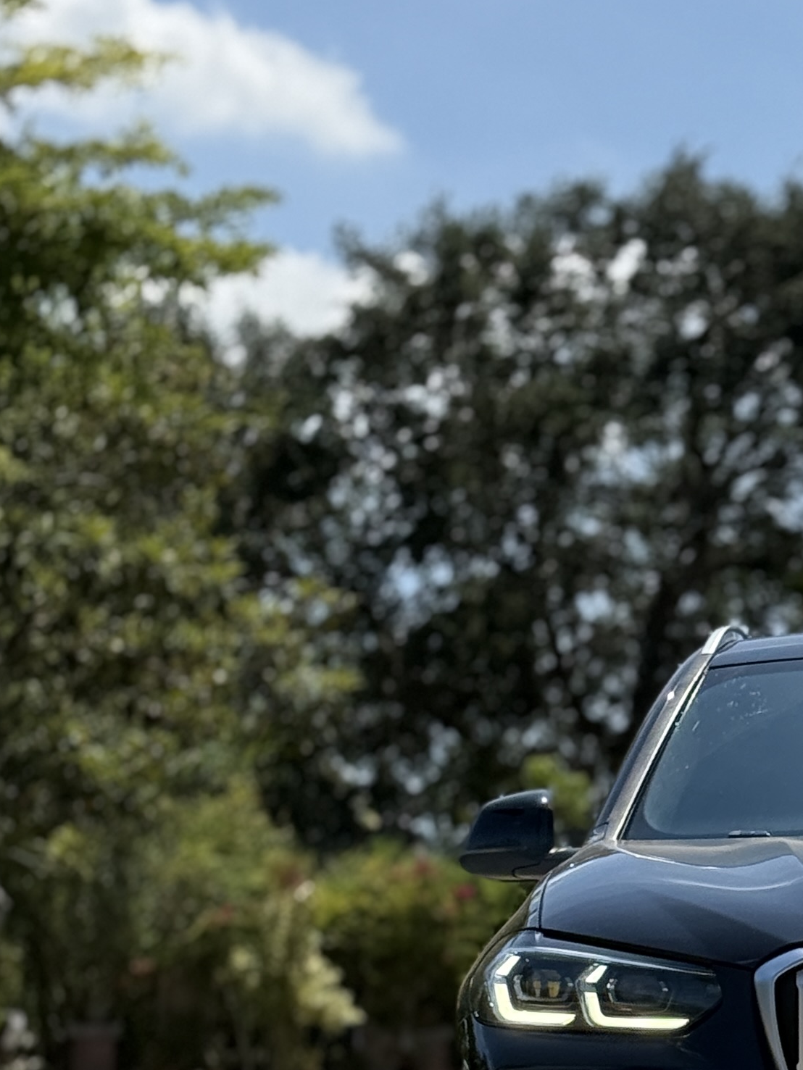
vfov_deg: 14.8
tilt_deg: +2.0
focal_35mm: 131
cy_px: 1024
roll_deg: -0.7
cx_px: 1028
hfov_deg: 11.1
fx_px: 4051
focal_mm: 6.76
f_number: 1.78
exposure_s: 1/7143
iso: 80
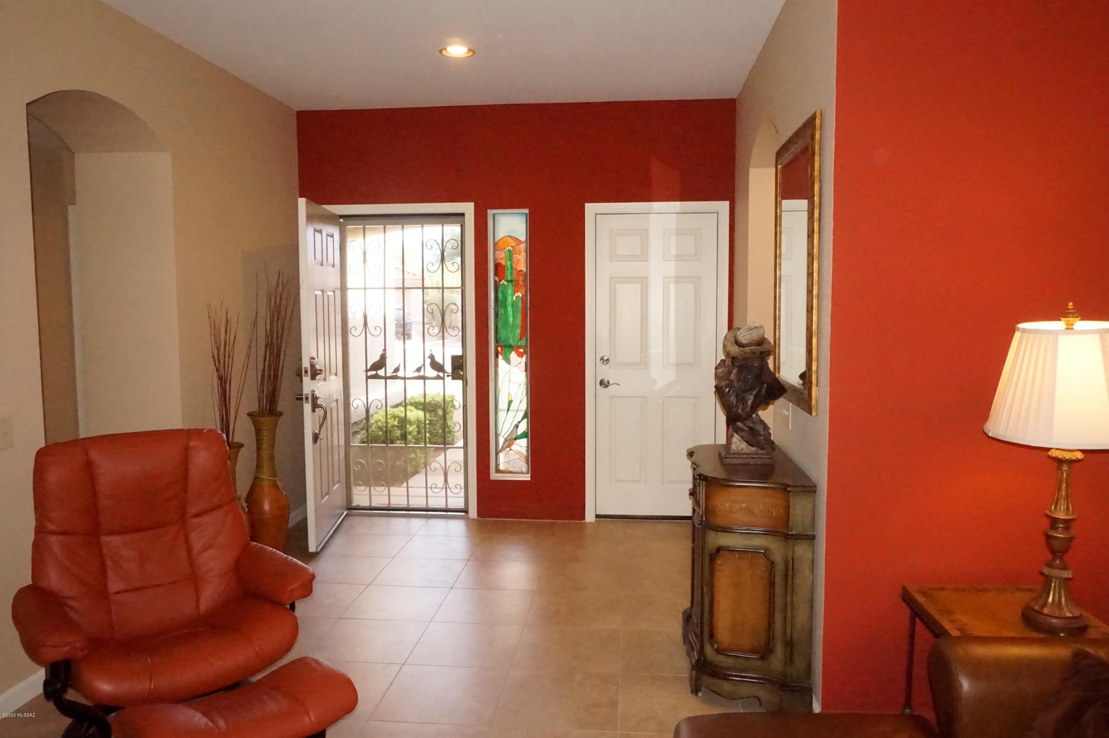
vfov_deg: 53.1
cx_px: 554
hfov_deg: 73.8
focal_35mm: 24
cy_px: 369
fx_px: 739
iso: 8000
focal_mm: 16
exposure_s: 1/100
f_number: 13
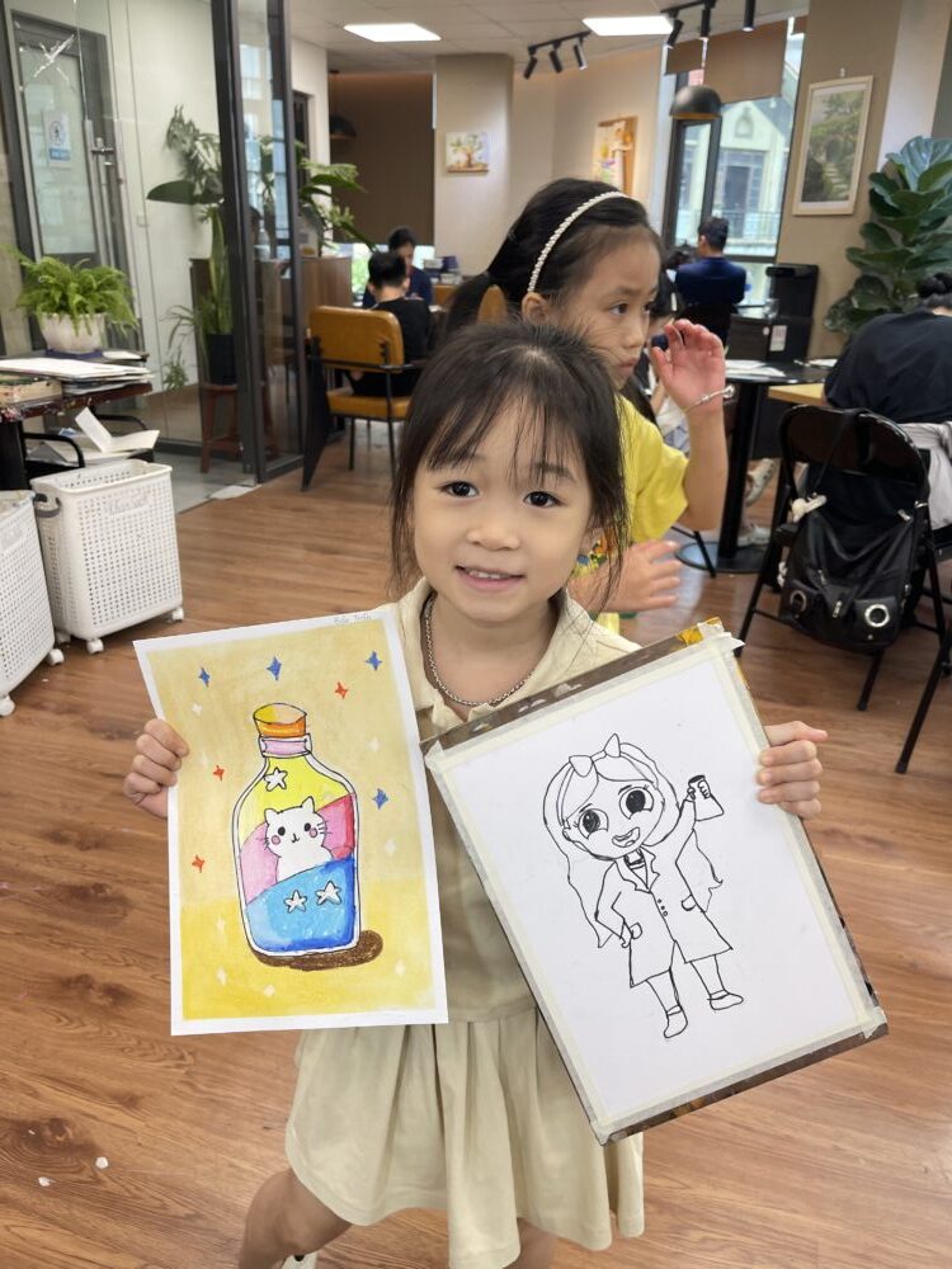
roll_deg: -1.7
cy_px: 634
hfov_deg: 54.9
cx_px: 476
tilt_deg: -23.5
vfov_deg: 69.4
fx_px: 917
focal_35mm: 25
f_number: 1.6
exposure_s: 1/121
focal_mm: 5.1
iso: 80
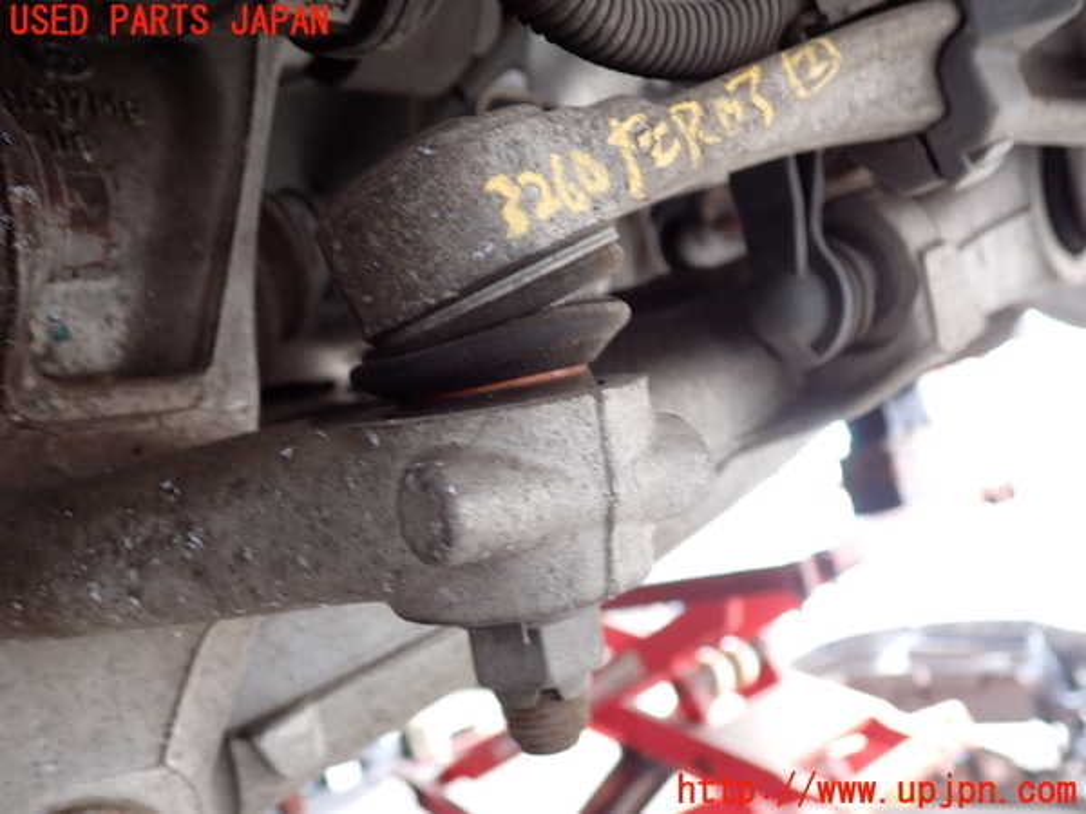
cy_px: 407
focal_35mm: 30
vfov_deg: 46.8
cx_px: 543
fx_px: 941
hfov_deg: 60.0
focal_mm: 5.4
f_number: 2.3
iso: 200
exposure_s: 1/30
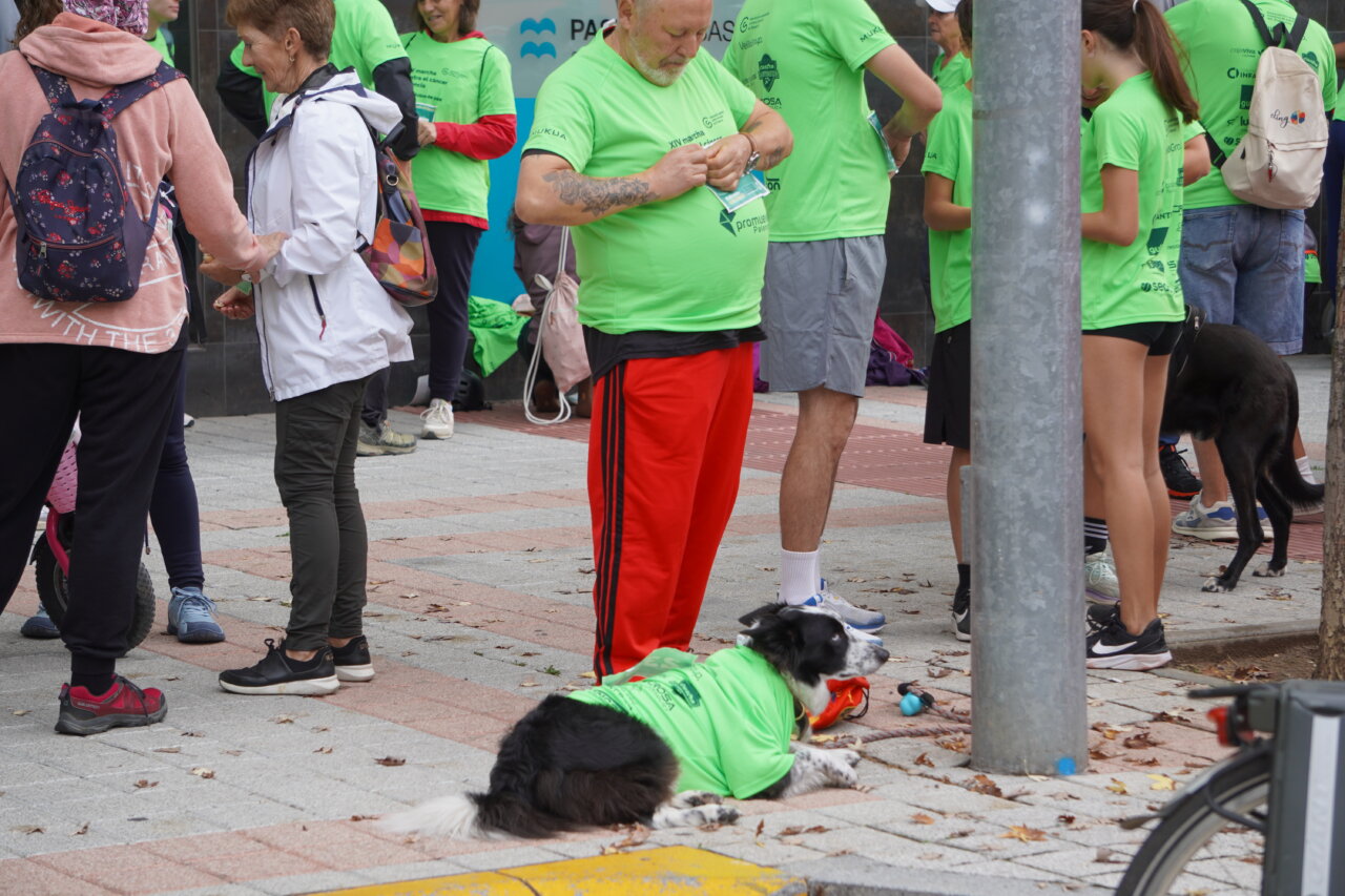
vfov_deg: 11.9
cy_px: 448
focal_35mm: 116
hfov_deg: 17.7
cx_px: 672
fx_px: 4314
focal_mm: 77
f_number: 5
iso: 100
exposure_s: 1/200
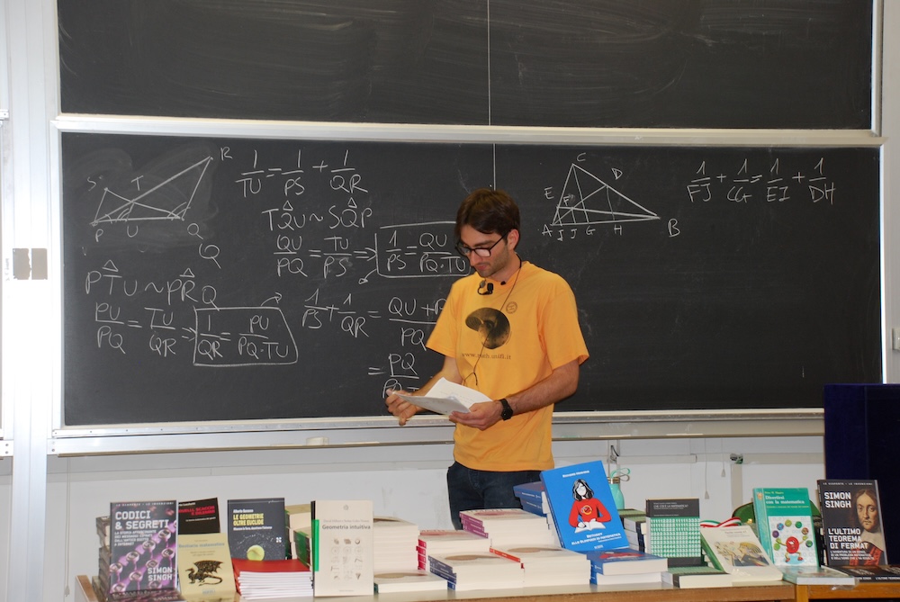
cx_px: 450
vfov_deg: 19.0
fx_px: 1802
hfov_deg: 28.0
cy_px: 301
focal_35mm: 72
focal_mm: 48
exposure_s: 1/60
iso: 400
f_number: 4.8
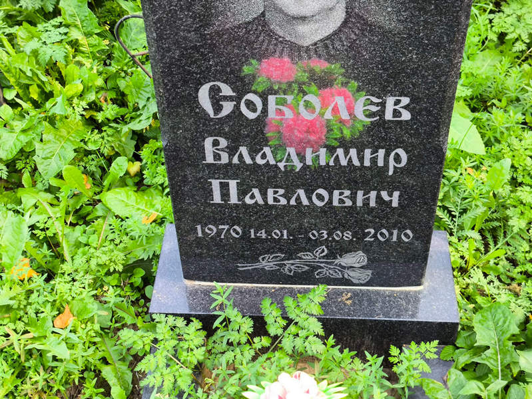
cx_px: 266
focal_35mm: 50
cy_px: 200
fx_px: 769
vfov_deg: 29.1
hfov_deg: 38.2
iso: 100
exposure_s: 1/99.8
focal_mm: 4.71
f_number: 1.7
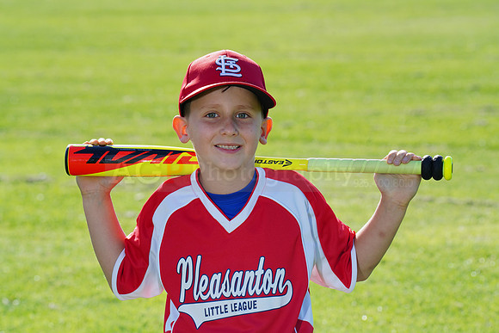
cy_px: 166
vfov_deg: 7.0
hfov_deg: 10.4
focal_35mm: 197
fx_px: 2731
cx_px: 250
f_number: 10
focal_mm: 197
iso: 200
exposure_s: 1/200
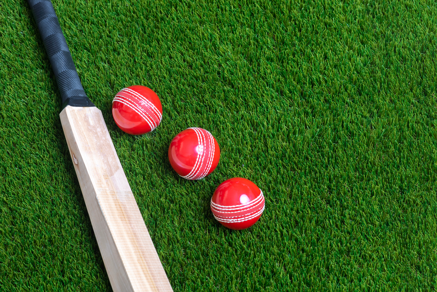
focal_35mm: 85
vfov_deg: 16.1
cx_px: 218
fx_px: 1032
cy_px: 146
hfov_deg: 23.9
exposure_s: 1/160
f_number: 7.1
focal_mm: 85
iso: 125
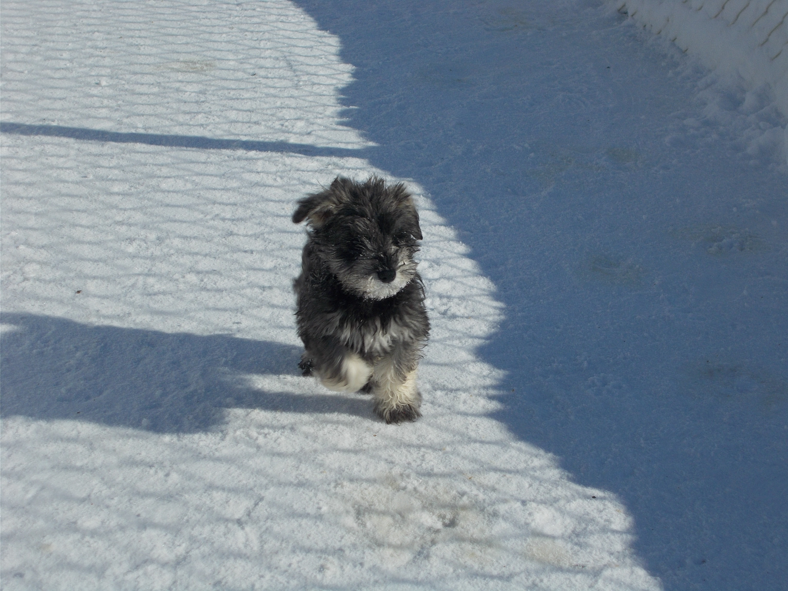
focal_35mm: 76
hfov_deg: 25.7
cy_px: 296
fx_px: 1730
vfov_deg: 19.4
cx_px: 394
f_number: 14.5
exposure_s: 1/160
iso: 80
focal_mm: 13.5
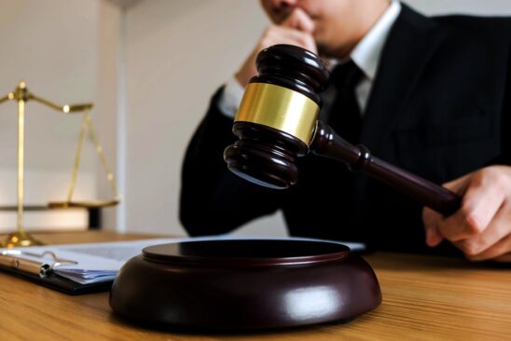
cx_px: 256
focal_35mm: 33
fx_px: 469
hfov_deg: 57.2
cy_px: 170
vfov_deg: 40.0
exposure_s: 1/80
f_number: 4
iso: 400
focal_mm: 22.2
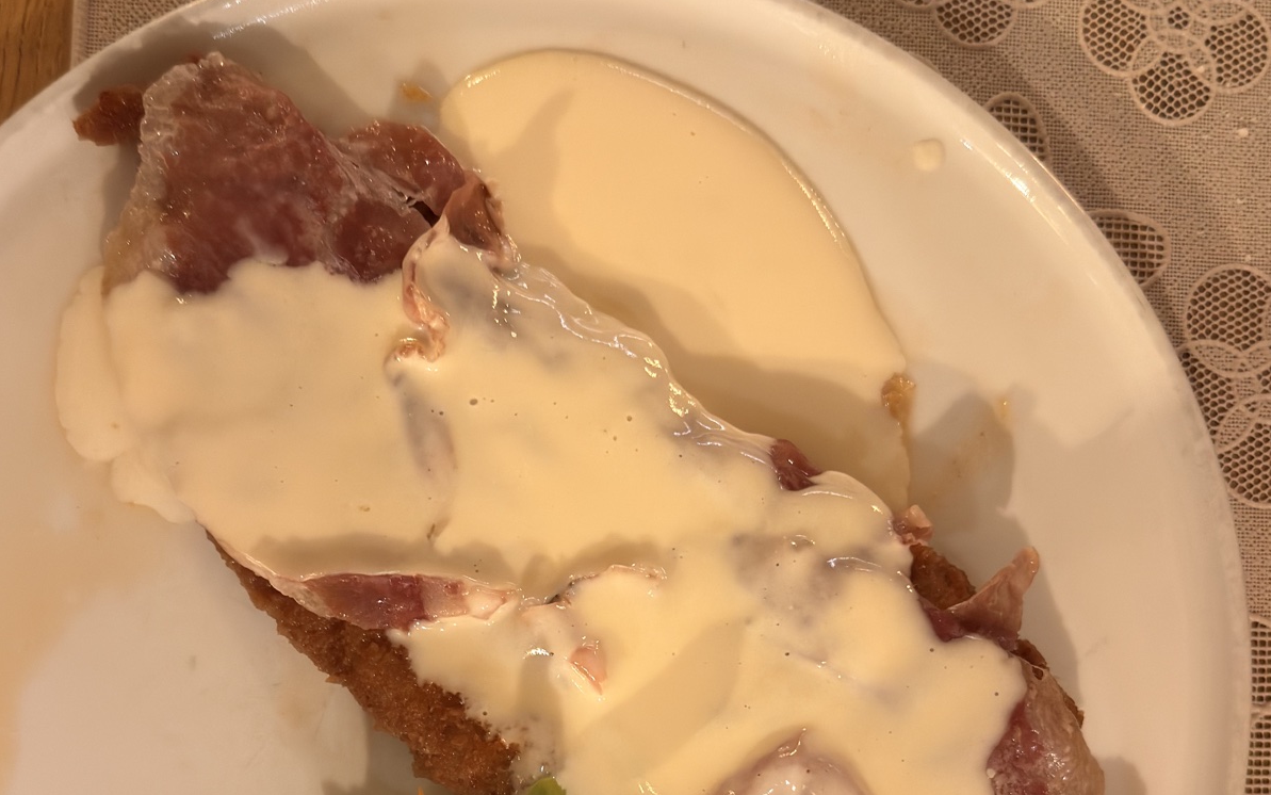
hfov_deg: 40.3
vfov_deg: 25.4
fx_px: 1732
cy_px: 648
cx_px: 640
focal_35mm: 50
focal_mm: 6.76
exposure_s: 1/39
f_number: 1.78
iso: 320
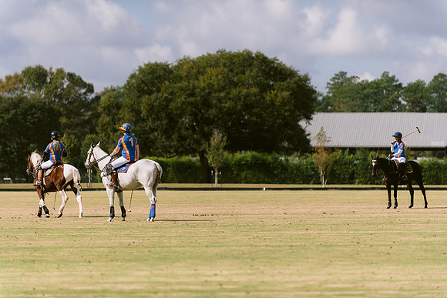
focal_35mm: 200
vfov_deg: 6.9
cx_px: 224
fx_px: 2484
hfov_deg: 10.3
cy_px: 149
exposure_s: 1/6400
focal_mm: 200
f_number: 2.8
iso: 200
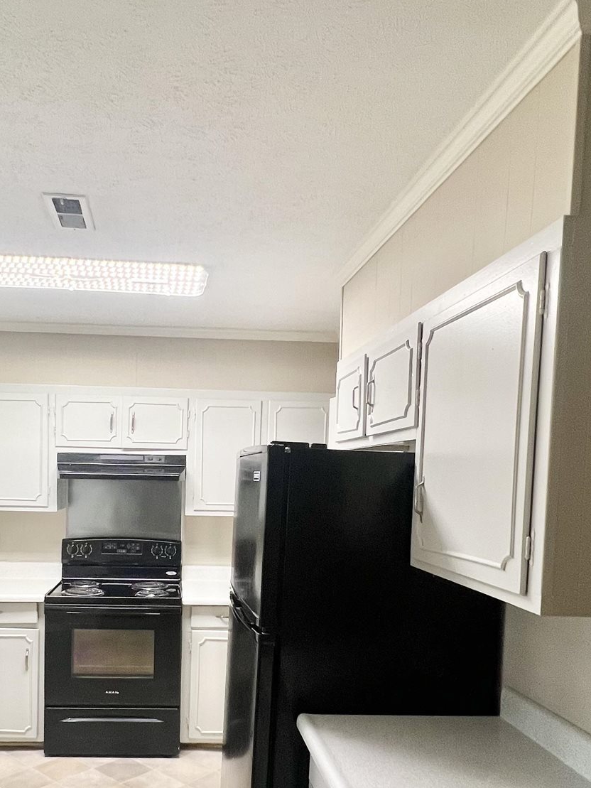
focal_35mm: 27
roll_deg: -1.2
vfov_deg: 63.6
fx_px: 615
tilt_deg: -4.0
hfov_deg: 50.4
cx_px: 193
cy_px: 528
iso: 160
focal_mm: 1.57
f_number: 1.8
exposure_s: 1/120
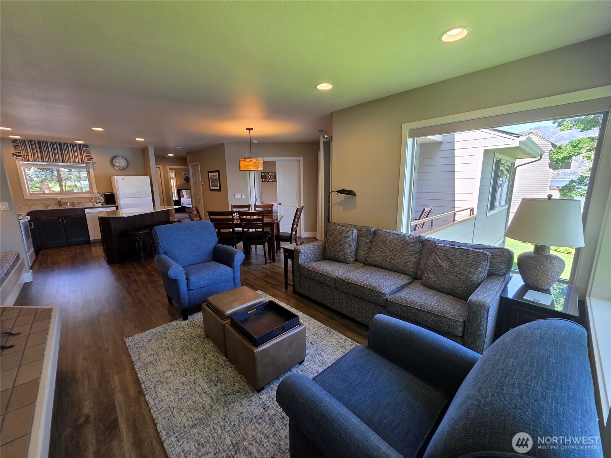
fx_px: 229
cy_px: 229
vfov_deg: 89.9
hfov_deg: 106.2
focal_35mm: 13
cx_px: 306
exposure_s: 1/120
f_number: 1.9
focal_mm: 2.2
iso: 100
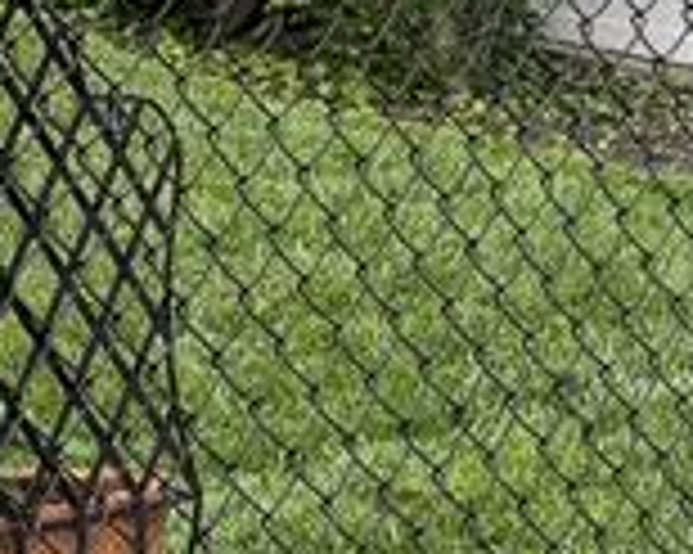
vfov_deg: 9.5
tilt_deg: -1.0
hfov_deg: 10.6
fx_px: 3198
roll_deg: -2.2
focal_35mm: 156
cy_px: -419
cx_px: -990
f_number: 1.78
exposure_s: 1/1314
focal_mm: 6.76
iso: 80
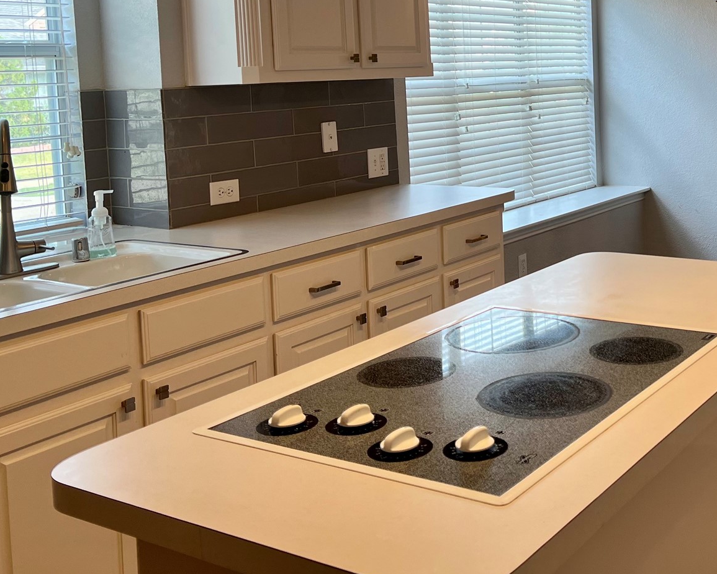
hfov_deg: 39.7
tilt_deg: -3.7
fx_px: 955
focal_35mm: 45
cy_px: 102
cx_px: 564
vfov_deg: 32.4
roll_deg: +2.0
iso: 64
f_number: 1.5
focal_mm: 5.7
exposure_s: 1/161
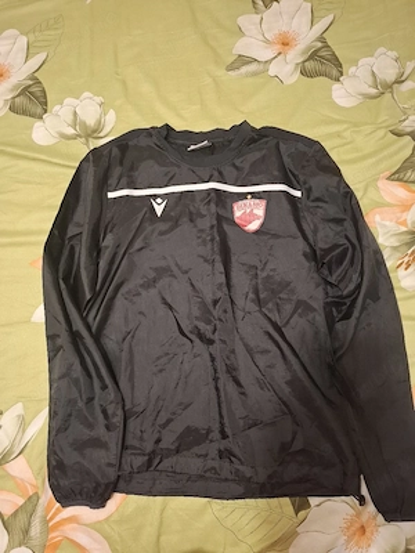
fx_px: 368
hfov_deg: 58.9
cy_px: 276
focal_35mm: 23
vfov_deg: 73.9
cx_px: 208
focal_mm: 5.54
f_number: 1.8
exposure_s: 1/33
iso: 400
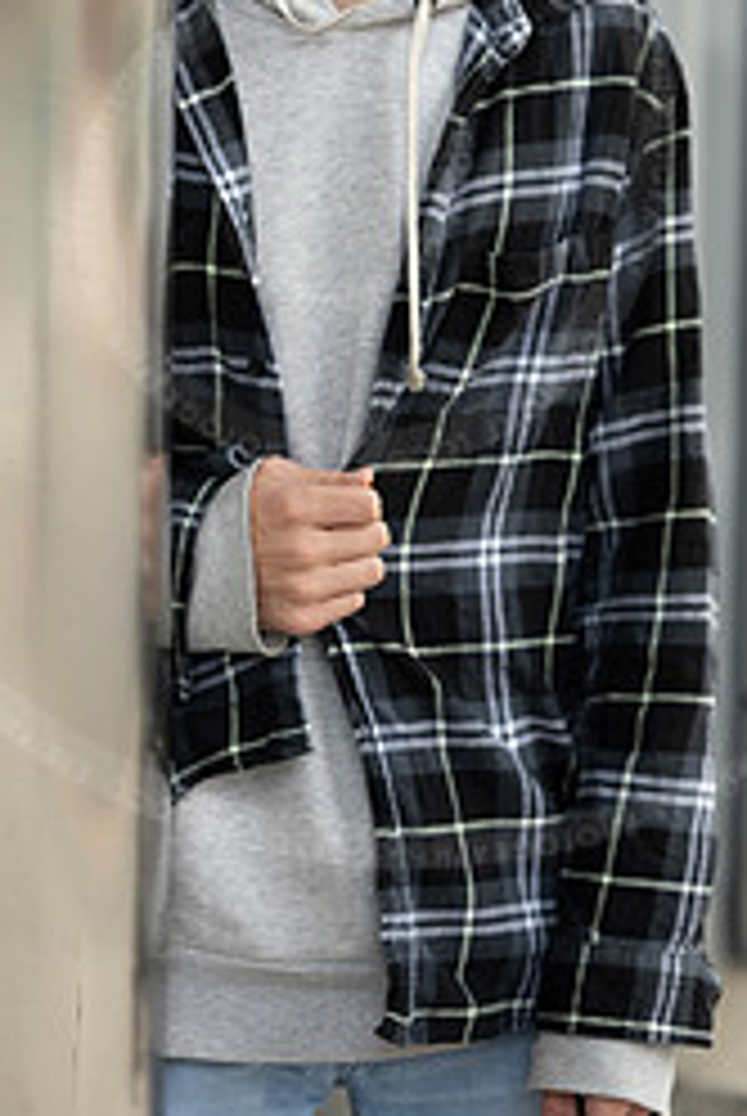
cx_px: 364
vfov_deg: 13.3
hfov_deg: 8.9
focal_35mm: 154
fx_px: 4780
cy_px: 284
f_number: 1.8
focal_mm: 85
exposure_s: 1/400
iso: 125
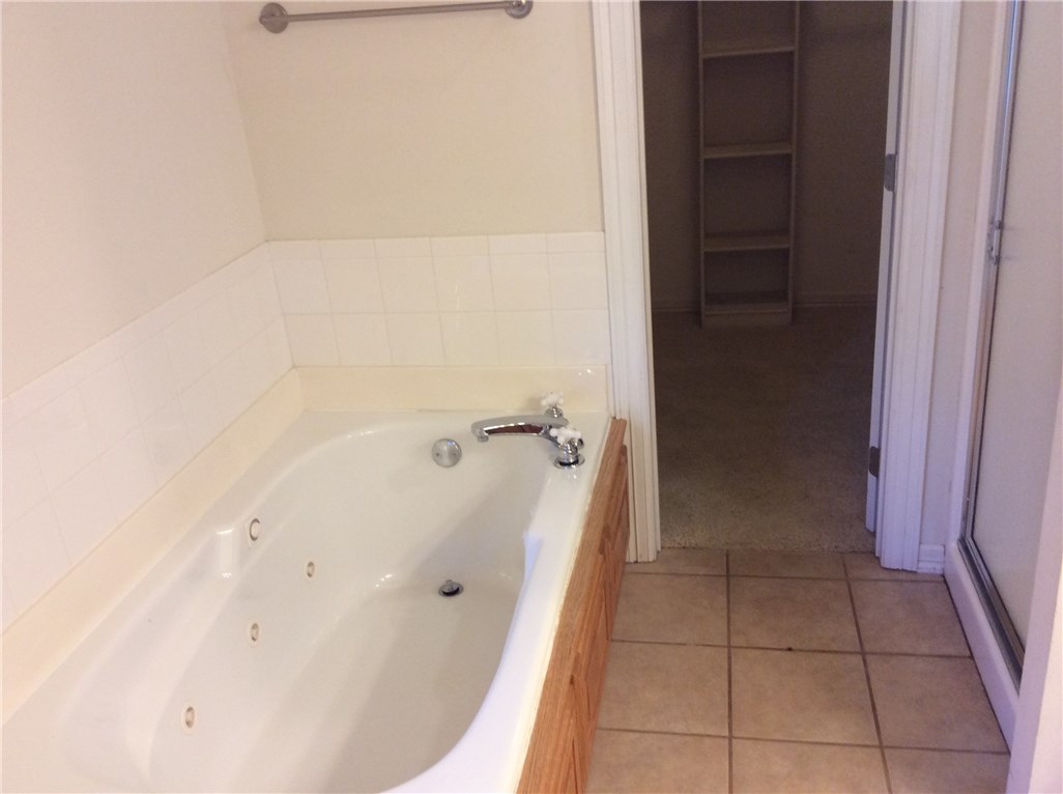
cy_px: 397
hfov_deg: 55.4
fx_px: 1012
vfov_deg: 42.8
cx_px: 532
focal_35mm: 33
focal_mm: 3.3
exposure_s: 1/24
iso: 80
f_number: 2.4
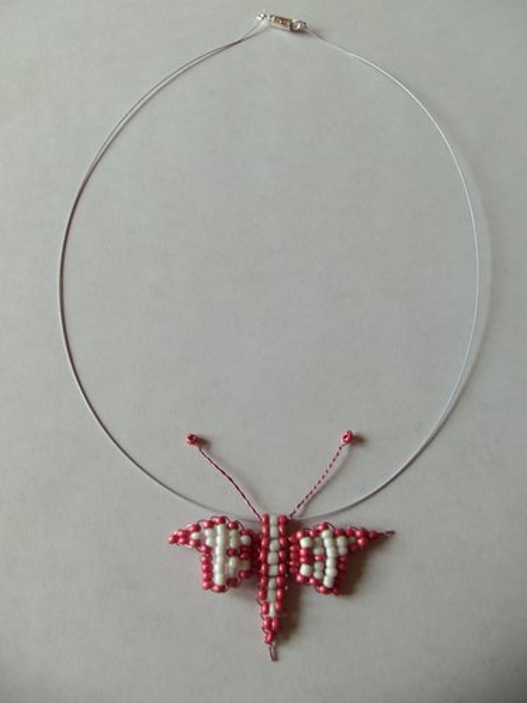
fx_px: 589
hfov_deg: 48.2
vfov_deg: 61.7
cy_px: 352
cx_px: 264
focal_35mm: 29
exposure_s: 1/40
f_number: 3.4
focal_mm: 5.2
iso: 80
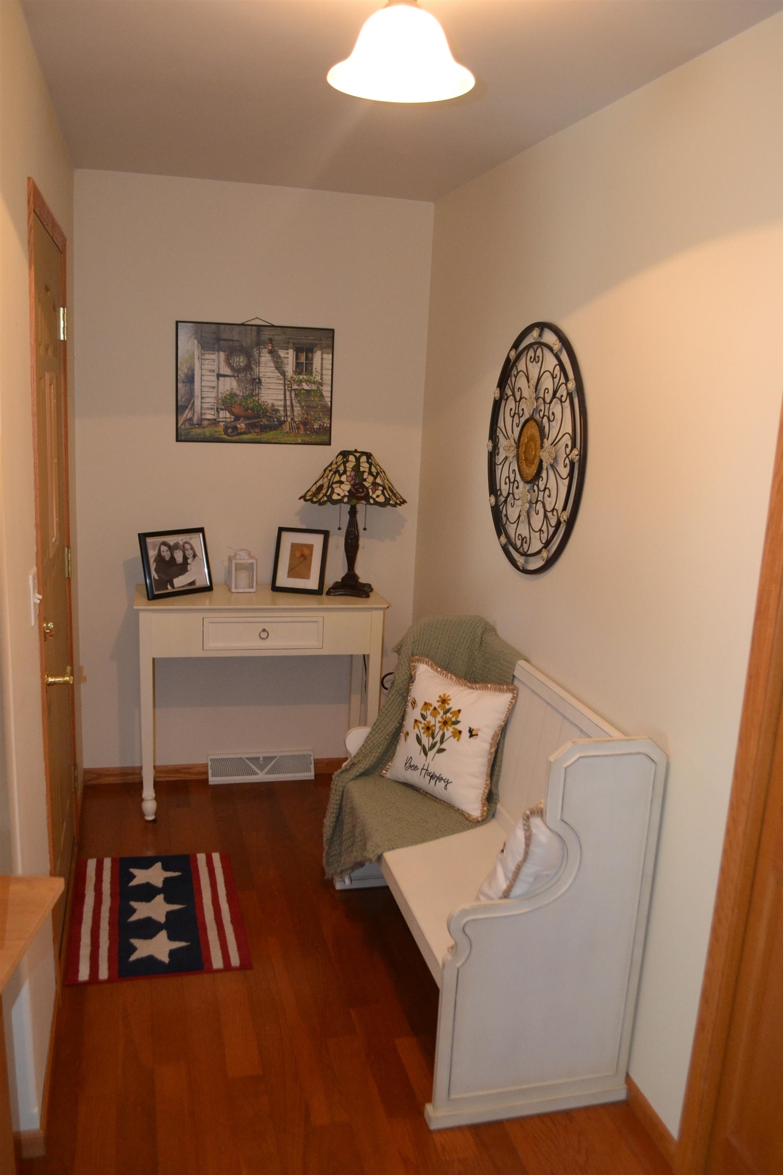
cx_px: 392
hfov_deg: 43.6
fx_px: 979
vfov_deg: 61.9
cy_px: 588
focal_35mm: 30
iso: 1400
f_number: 3.8
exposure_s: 1/60
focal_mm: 20
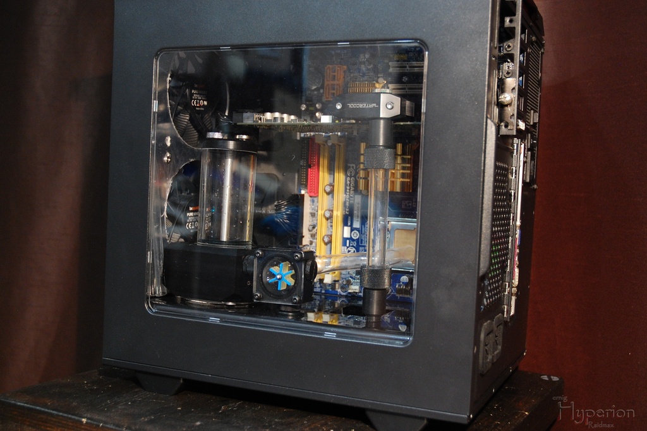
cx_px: 324
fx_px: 781
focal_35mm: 44
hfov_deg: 45.0
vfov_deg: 30.8
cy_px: 216
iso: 800
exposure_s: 1/3
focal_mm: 29
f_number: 4
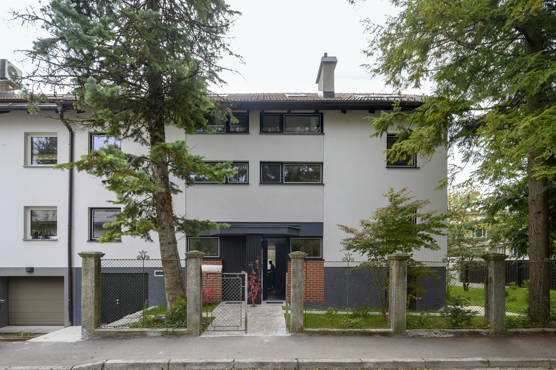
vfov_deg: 64.5
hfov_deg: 86.9
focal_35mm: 19
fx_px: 293
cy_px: 185
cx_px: 278
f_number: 10
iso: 100
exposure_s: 1/8
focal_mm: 19
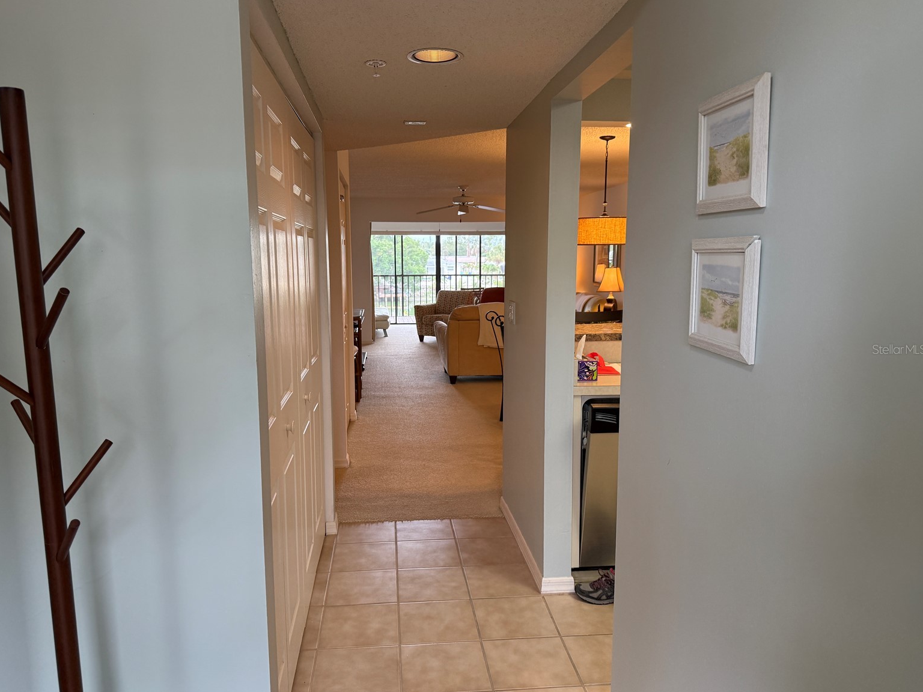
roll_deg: +0.4
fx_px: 667
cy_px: 349
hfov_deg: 69.4
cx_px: 448
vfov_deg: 54.9
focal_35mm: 25
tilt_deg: -8.2
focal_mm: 6.76
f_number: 1.78
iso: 200
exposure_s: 1/194
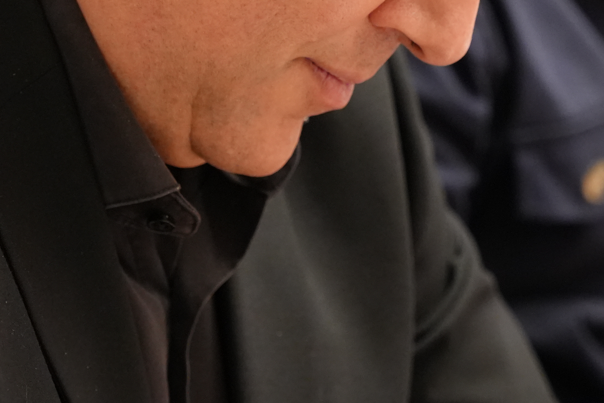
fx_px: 3352
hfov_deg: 10.3
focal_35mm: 200
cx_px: 476
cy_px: -4
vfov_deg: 6.8
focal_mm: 62.9
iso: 4000
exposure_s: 1/160
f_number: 4
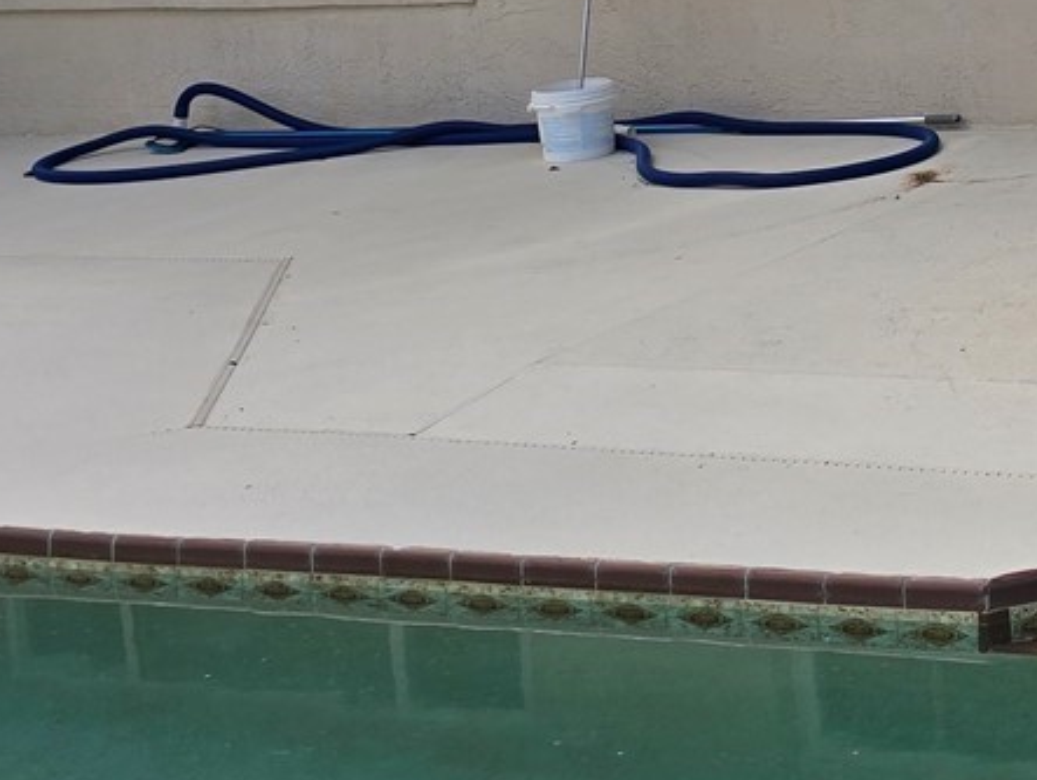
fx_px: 2488
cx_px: 1386
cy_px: -206
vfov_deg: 16.9
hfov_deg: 21.1
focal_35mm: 83
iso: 12
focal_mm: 6.3
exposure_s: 1/220
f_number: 1.7
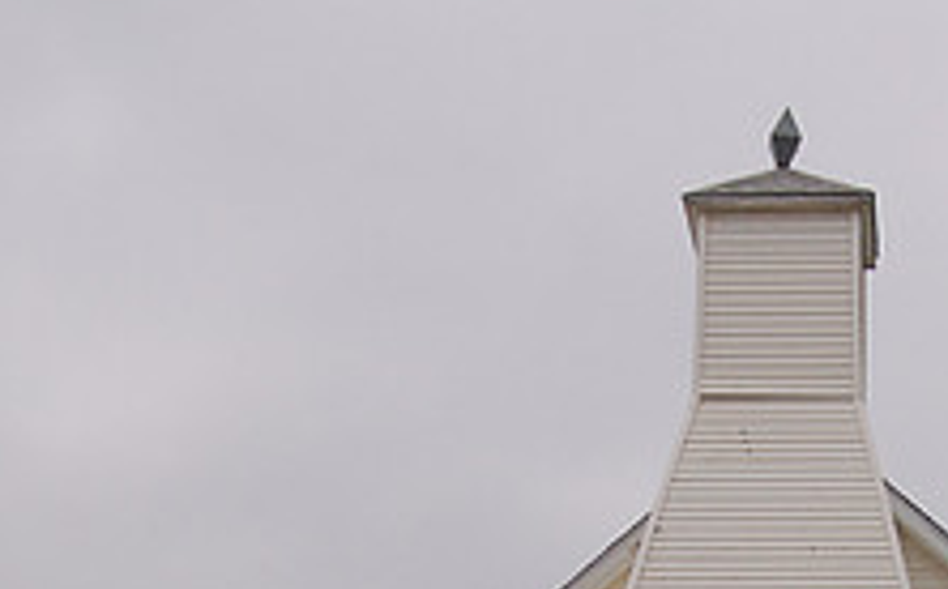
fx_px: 2270
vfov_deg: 14.1
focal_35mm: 88
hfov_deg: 23.2
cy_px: 790
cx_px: 781
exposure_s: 1/125
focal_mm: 22
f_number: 8
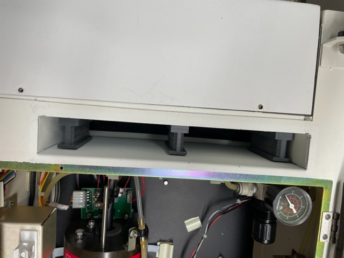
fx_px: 258
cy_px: 129
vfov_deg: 53.1
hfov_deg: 67.3
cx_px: 172
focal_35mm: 26
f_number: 1.6
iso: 100
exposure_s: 1/120
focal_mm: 4.2
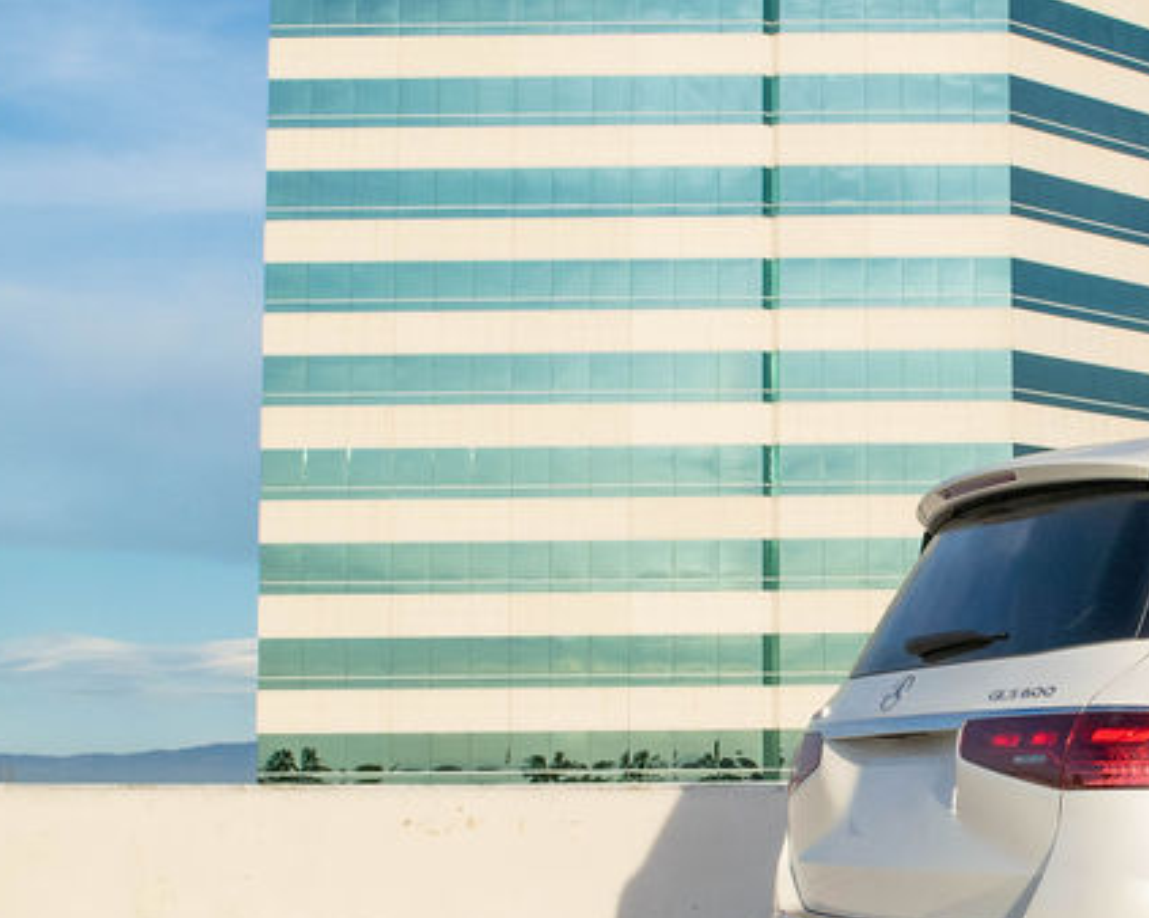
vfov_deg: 20.3
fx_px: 2549
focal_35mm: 75
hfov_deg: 24.5
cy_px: 621
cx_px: 1092
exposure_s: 1/2000
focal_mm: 22
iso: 400
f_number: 7.1
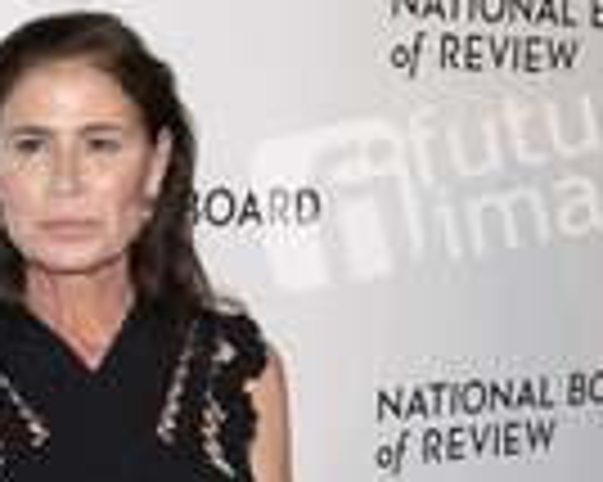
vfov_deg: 14.9
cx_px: 74
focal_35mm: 90
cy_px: 860
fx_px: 1605
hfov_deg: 20.9
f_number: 6.3
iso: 400
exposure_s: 1/200
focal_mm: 32
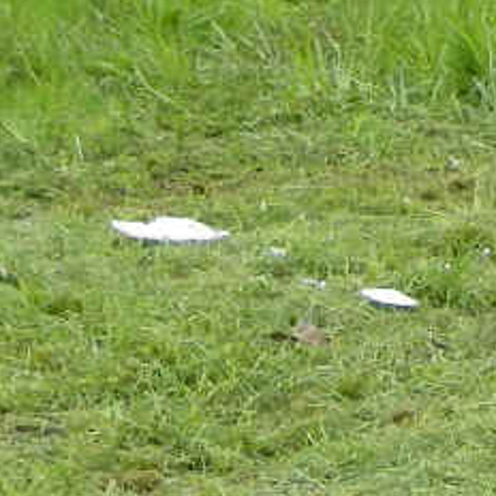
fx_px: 4296
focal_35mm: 265
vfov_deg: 6.5
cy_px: 911
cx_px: 1197
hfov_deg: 6.3
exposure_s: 1/160
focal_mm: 10.3
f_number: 4
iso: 64
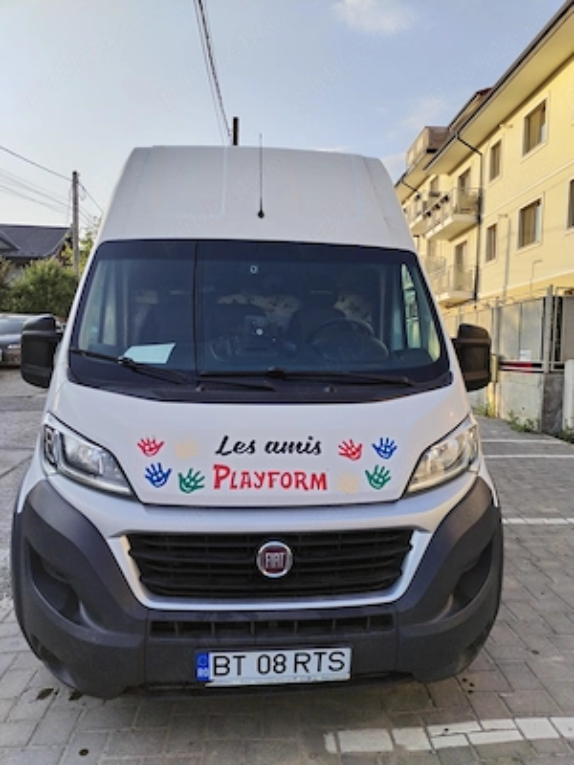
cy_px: 382
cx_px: 287
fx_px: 641
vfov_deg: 61.7
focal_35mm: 29
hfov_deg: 48.2
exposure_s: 1/659
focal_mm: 4.75
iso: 100
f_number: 1.8
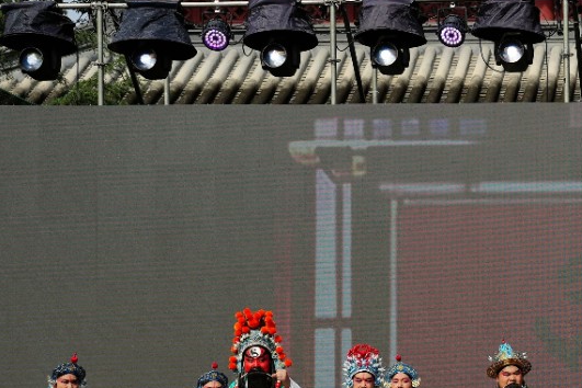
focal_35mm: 108
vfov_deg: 12.5
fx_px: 1746
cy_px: 378
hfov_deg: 18.0
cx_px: 688
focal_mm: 41
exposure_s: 1/800
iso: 100
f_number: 5
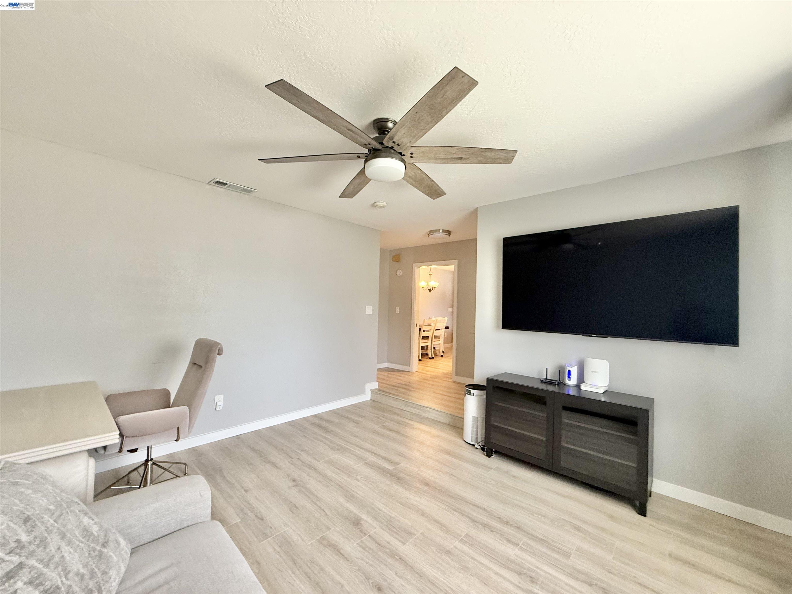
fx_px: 320
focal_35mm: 14
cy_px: 297
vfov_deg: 85.7
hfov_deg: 102.1
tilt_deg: +2.0
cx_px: 396
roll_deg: -1.2
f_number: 2.2
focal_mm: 2.22
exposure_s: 1/60
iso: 320
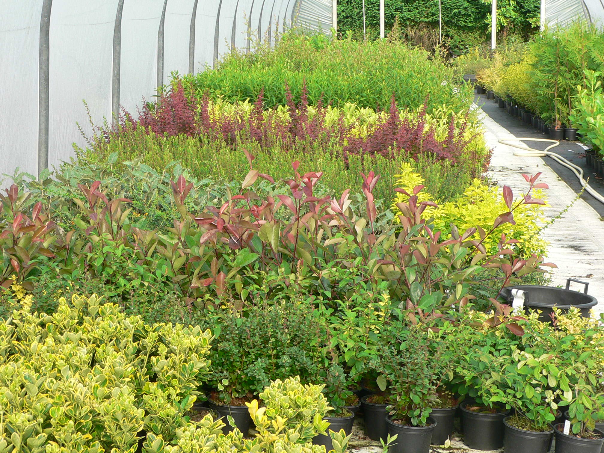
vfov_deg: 18.7
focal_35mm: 79
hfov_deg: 24.7
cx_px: 302
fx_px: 1378
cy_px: 226
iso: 80
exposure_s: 1/160
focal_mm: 10.5
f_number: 4
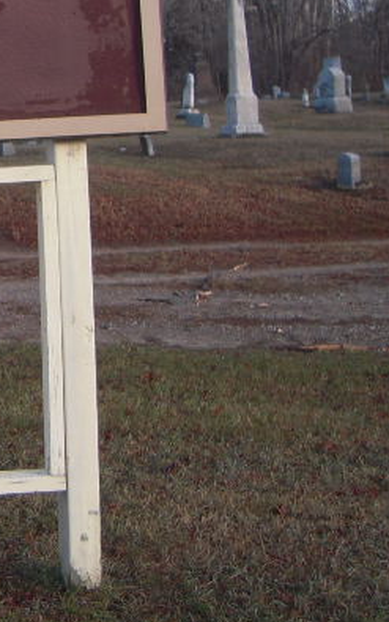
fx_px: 1306
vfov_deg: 26.3
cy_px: 126
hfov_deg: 15.0
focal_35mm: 77
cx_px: -277
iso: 100
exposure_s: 1/320
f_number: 2.7
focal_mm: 5
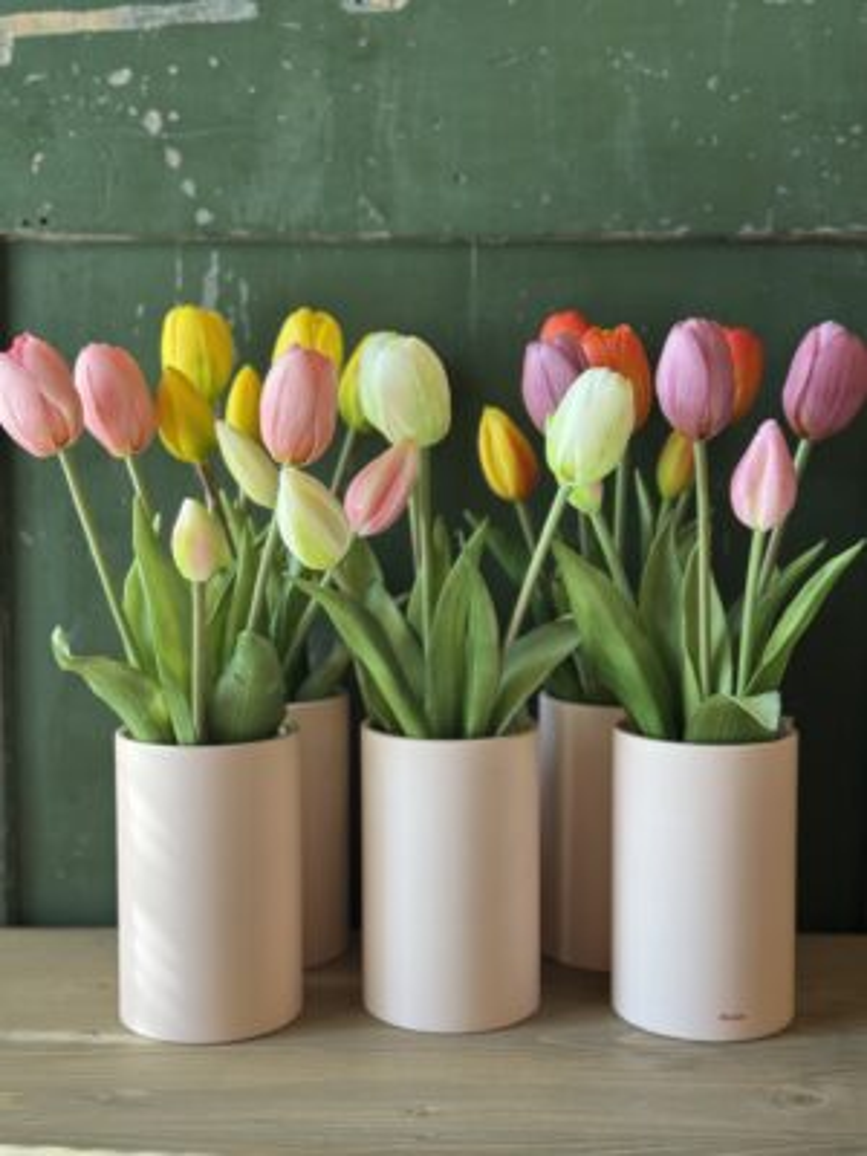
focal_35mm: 48
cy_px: 578
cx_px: 434
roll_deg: -0.5
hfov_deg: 30.3
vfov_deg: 39.7
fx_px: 1603
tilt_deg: -5.6
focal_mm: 6.76
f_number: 1.78
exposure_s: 1/121
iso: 80
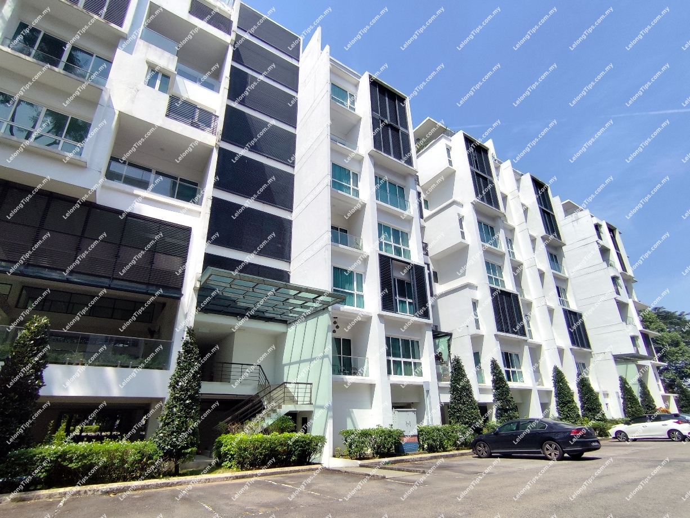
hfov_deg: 94.5
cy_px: 259
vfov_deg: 78.1
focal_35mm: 16
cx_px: 345
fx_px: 319
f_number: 2.2
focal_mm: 1.65
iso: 50
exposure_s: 1/1997
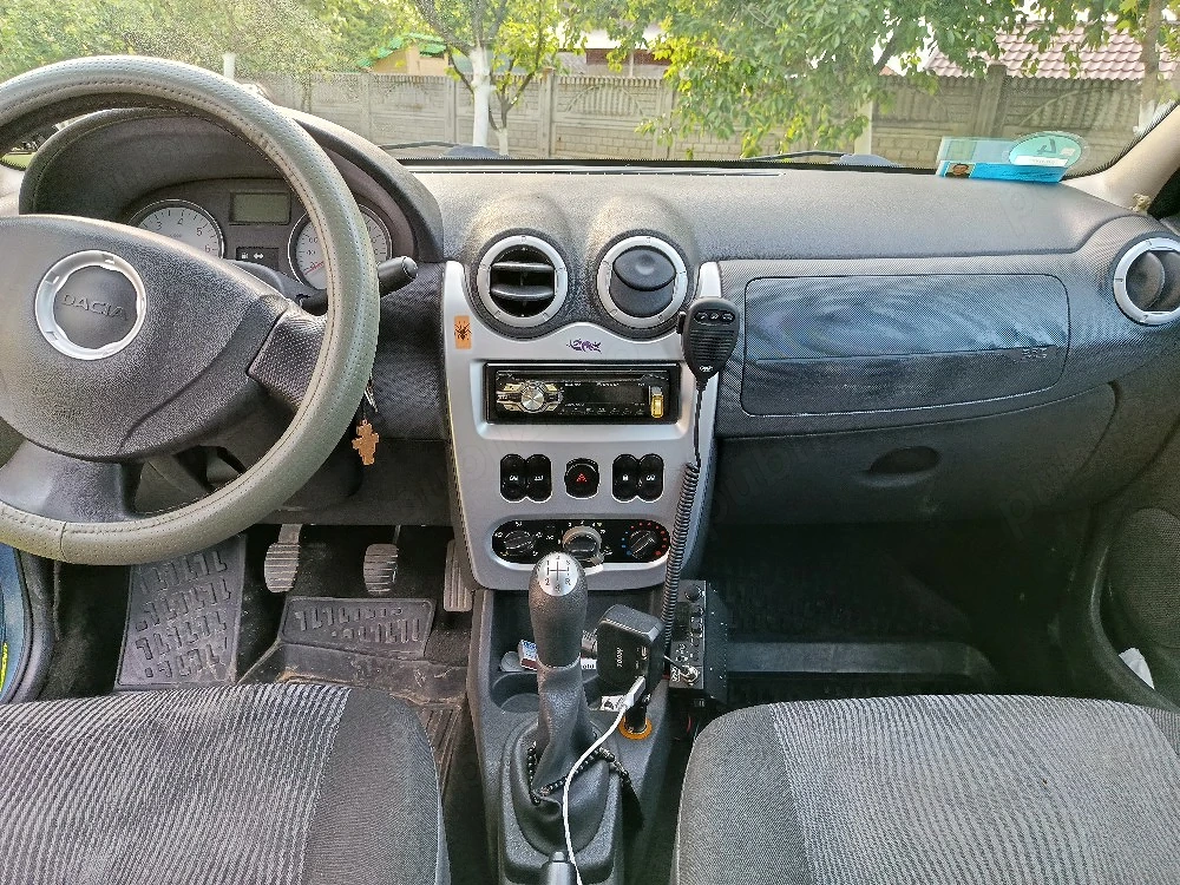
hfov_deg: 71.6
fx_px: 818
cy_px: 442
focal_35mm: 24
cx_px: 590
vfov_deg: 56.8
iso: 787
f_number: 1.7
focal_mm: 5.24
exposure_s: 1/100
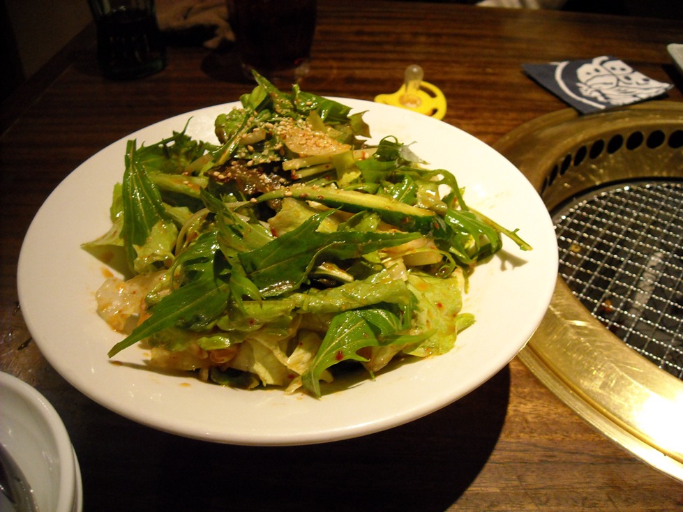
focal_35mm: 35
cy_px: 256
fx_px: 690
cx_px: 342
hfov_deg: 52.6
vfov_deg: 40.7
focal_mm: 5.7
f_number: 2.8
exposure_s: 1/20
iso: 400
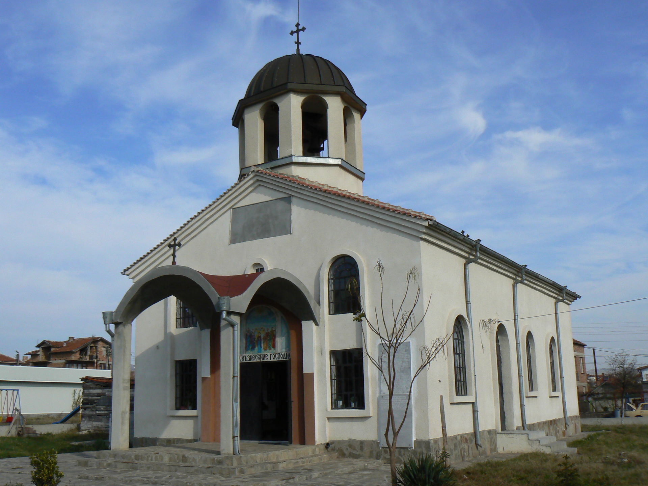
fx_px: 674
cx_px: 324
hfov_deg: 51.4
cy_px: 243
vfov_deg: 39.7
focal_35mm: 36
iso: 100
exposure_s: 1/640
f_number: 7.1
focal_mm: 6
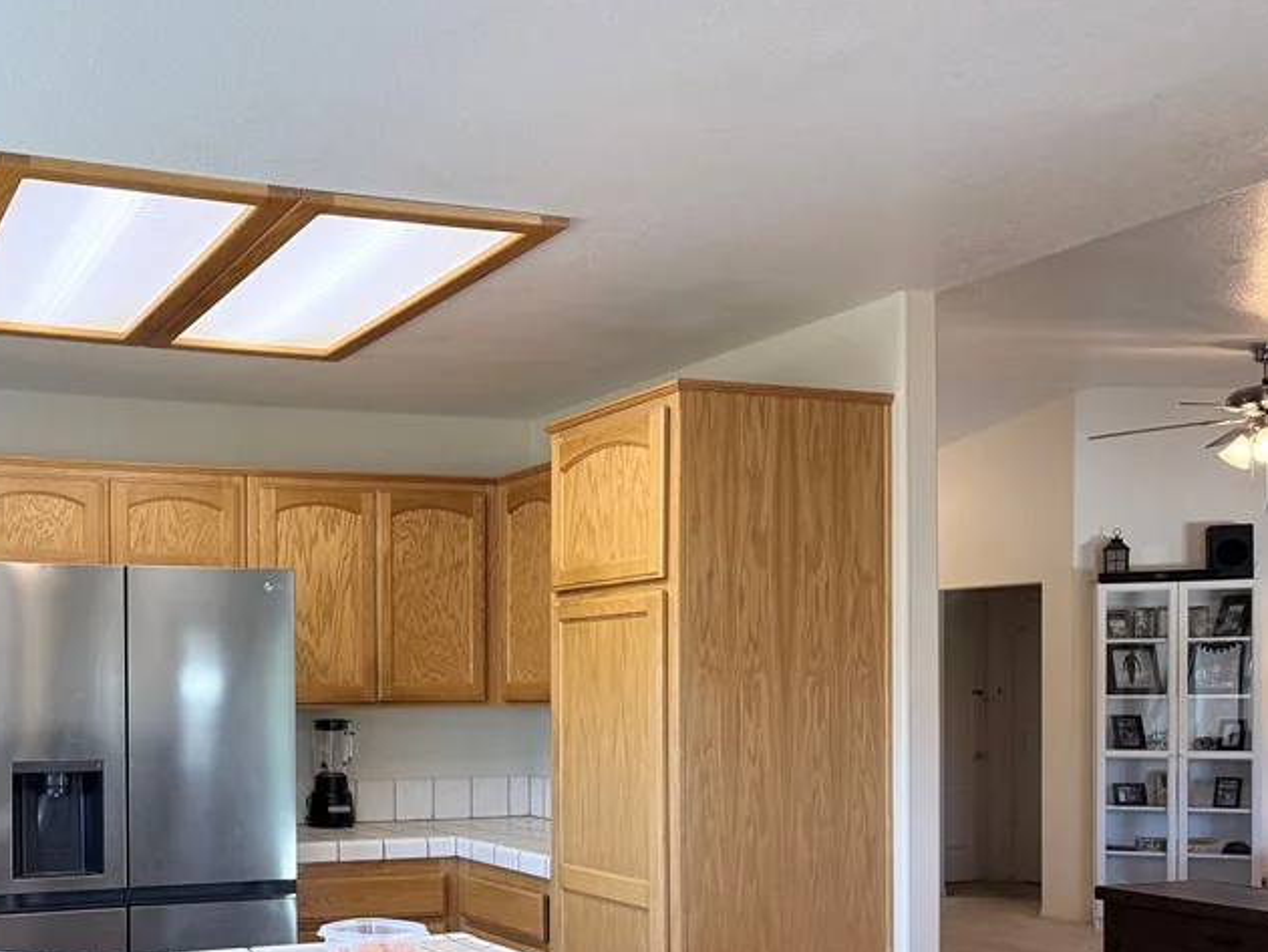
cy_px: 702
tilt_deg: -0.3
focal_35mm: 39
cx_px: 264
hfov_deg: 45.6
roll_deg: +0.5
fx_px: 1429
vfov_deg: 36.1
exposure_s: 1/133
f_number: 1.78
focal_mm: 6.76
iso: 200
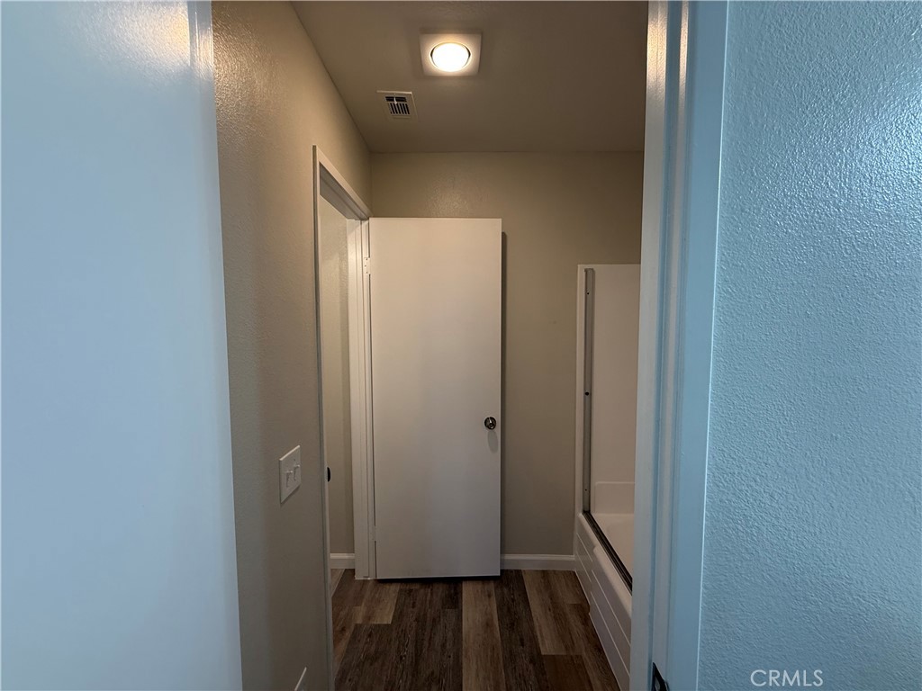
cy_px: 346
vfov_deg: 85.7
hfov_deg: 102.1
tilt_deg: -2.8
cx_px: 461
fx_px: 373
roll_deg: -0.5
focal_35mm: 14
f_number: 2.2
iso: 125
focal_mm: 2.22
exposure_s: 1/120
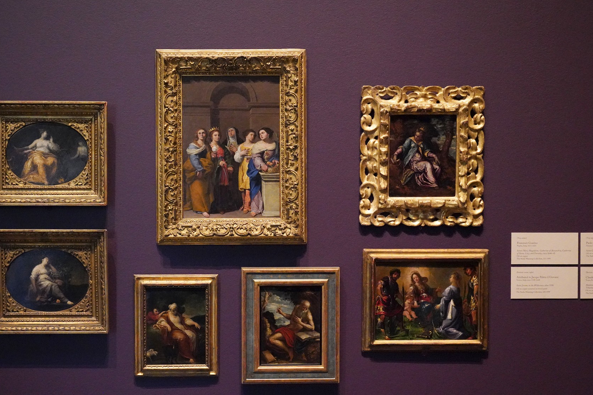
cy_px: 218
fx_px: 923
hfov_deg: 35.5
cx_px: 247
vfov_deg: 24.2
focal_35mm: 56
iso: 12800
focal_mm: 47
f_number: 5.6
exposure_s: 1/100
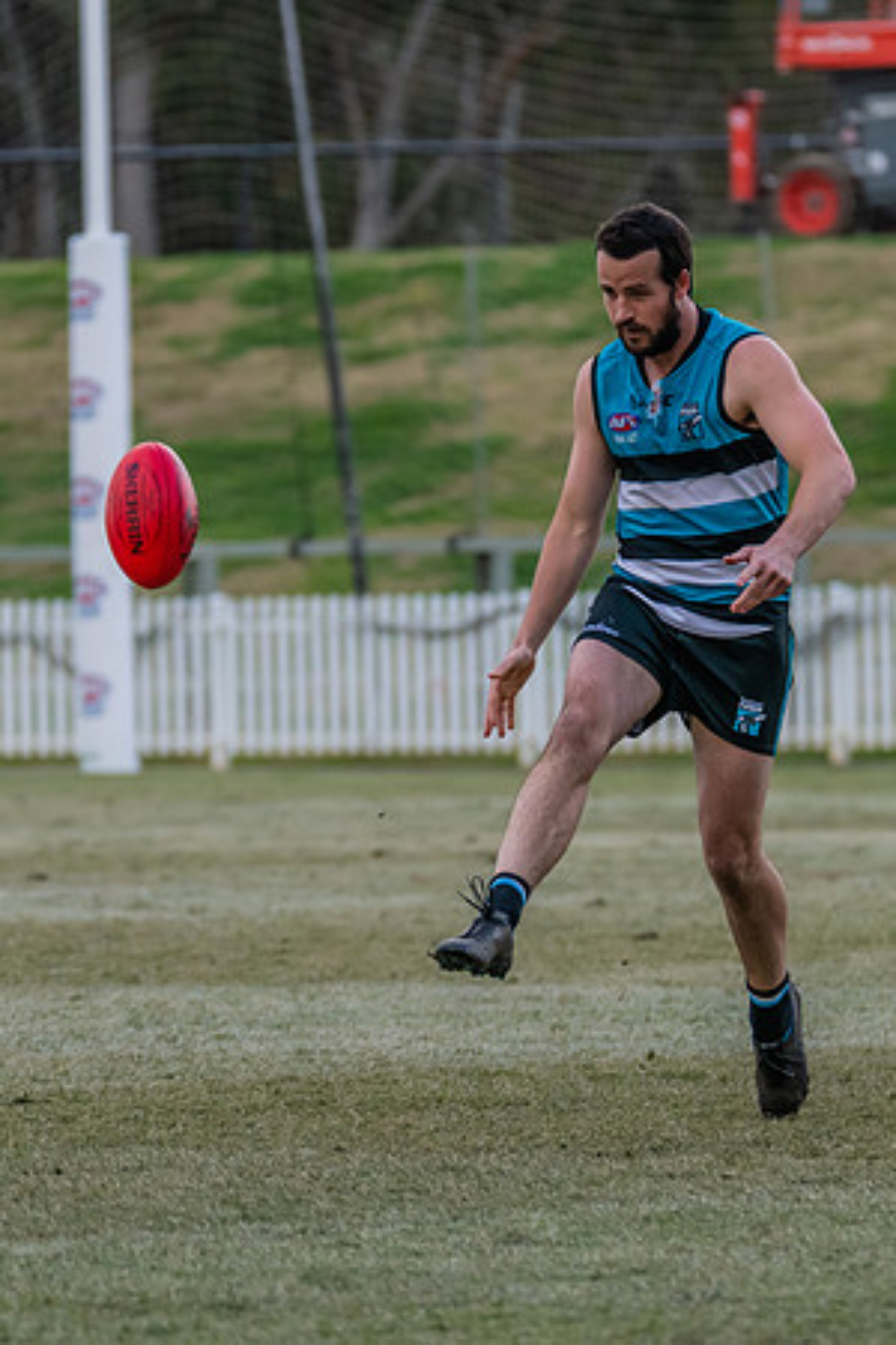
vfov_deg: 4.2
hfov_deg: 2.8
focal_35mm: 492
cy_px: 677
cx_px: 617
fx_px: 18354
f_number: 5.6
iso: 1600
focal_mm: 280
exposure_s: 1/1600
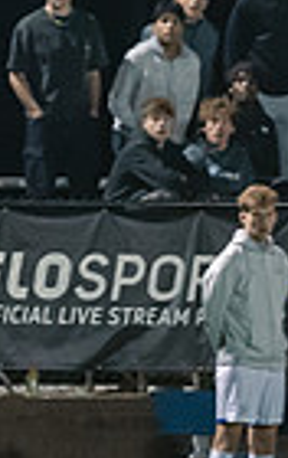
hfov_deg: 1.1
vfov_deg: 1.8
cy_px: 434
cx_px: 698
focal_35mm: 1195
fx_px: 14946
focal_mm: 200
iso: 3200
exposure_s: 1/500
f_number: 2.8
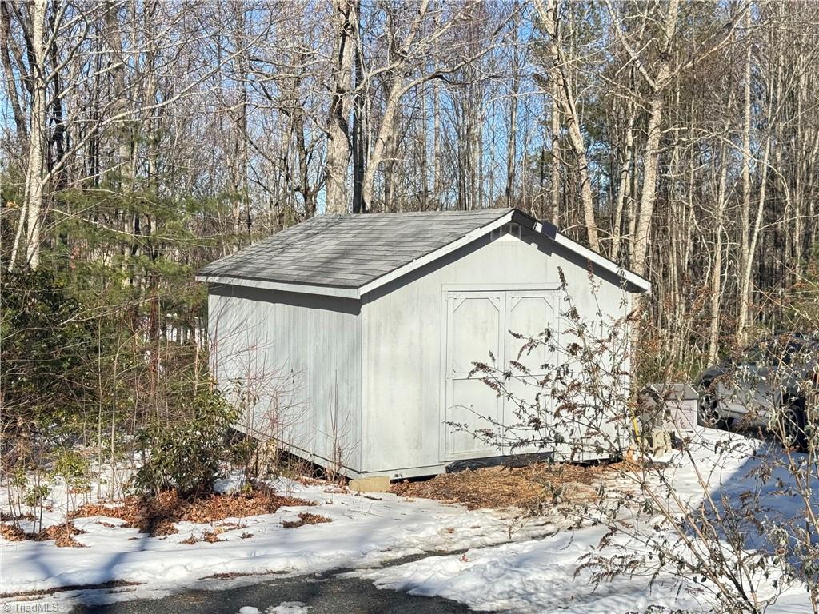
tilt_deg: -3.1
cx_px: 410
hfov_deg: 39.7
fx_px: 1136
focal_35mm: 48
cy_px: 307
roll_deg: +0.2
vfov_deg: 30.3
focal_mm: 6.76
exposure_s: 1/2513
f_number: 1.78
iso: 64
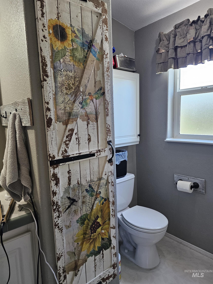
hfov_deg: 58.9
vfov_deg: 73.9
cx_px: 106
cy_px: 142
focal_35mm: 23
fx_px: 189
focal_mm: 6.3
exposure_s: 1/120
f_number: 1.7
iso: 200
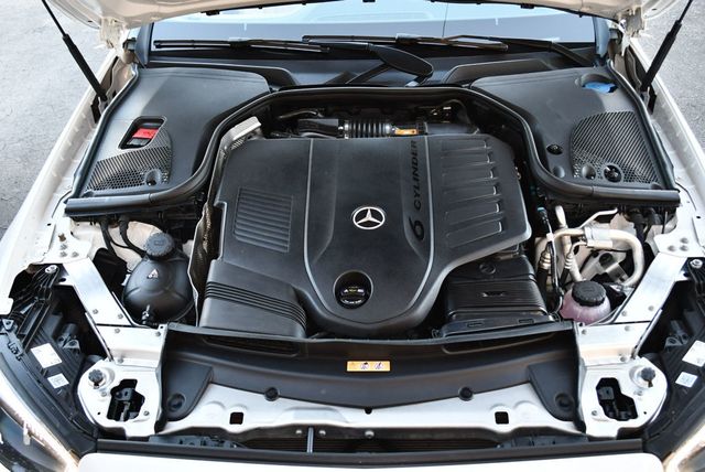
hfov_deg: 53.1
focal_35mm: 36
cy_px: 236
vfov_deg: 36.9
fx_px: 706
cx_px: 352
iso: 800
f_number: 3.5
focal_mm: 18
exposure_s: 1/250
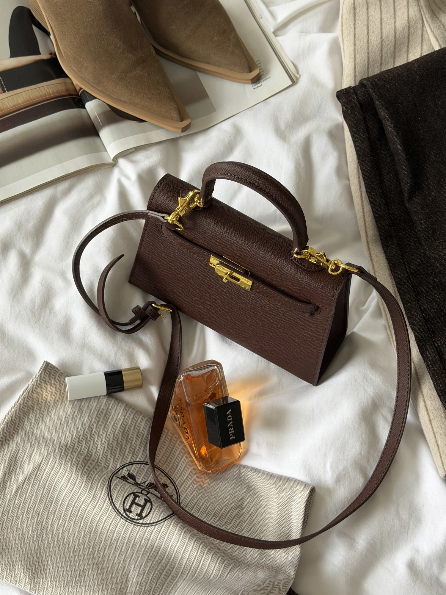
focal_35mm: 48
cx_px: 223
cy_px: 298
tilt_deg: -69.5
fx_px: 825
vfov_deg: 39.7
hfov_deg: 30.3
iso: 160
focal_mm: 6.76
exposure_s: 1/60
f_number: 1.78
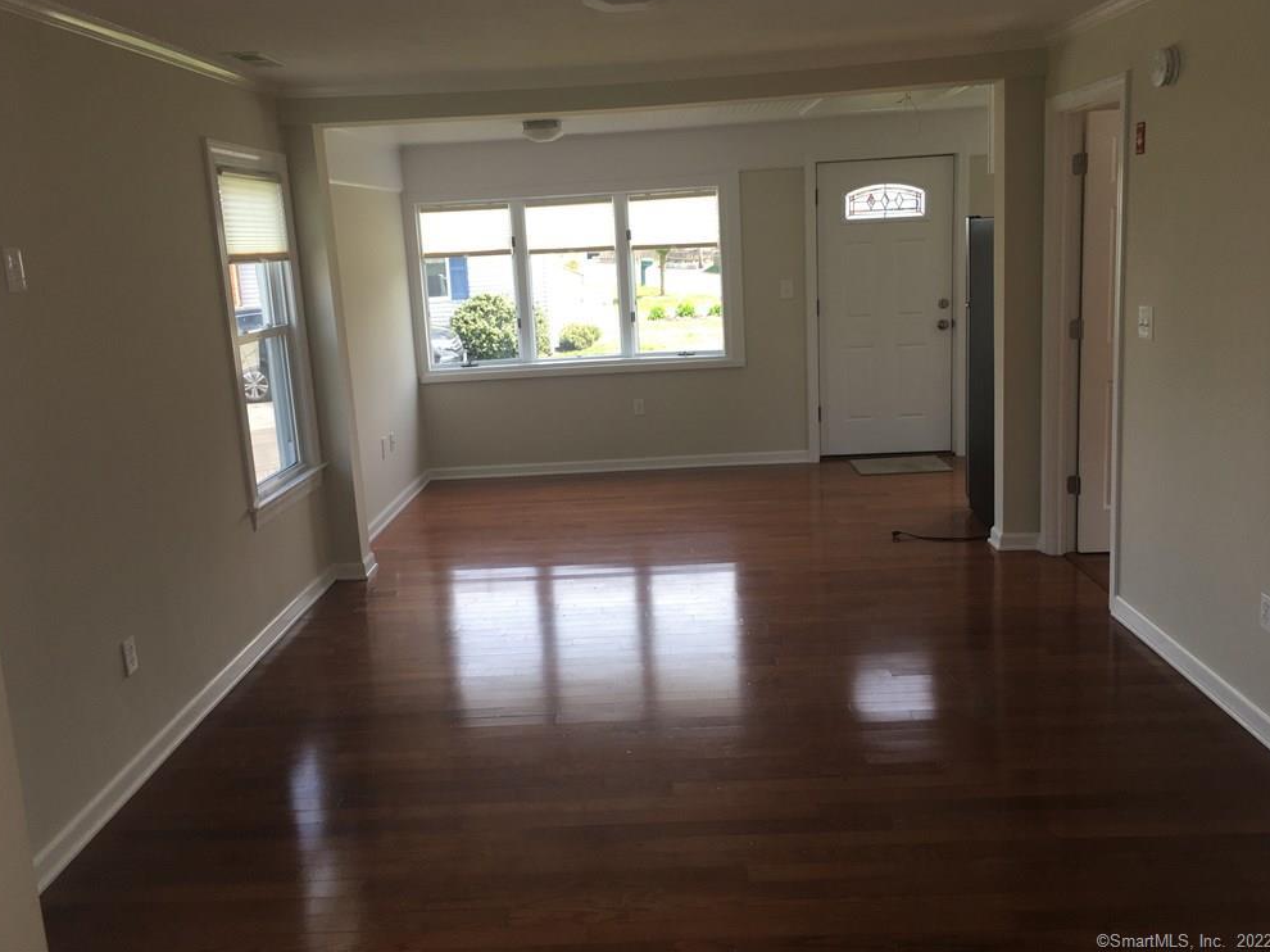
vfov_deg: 46.8
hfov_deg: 60.0
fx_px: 1100
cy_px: 461
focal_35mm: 30
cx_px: 625
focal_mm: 4.15
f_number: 2.2
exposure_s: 1/120
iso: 32
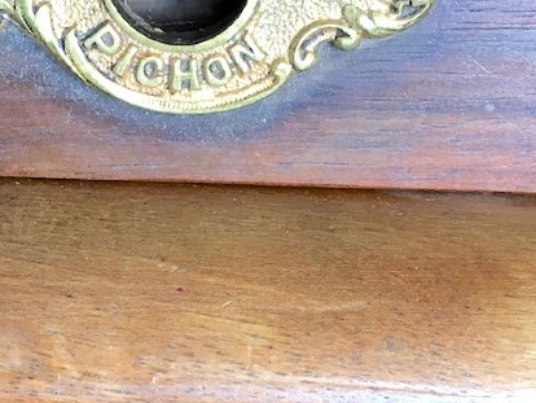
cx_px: 243
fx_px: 1301
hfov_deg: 23.3
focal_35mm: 84
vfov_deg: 17.6
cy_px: 237
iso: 64
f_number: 2.2
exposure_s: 1/33
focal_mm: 4.15
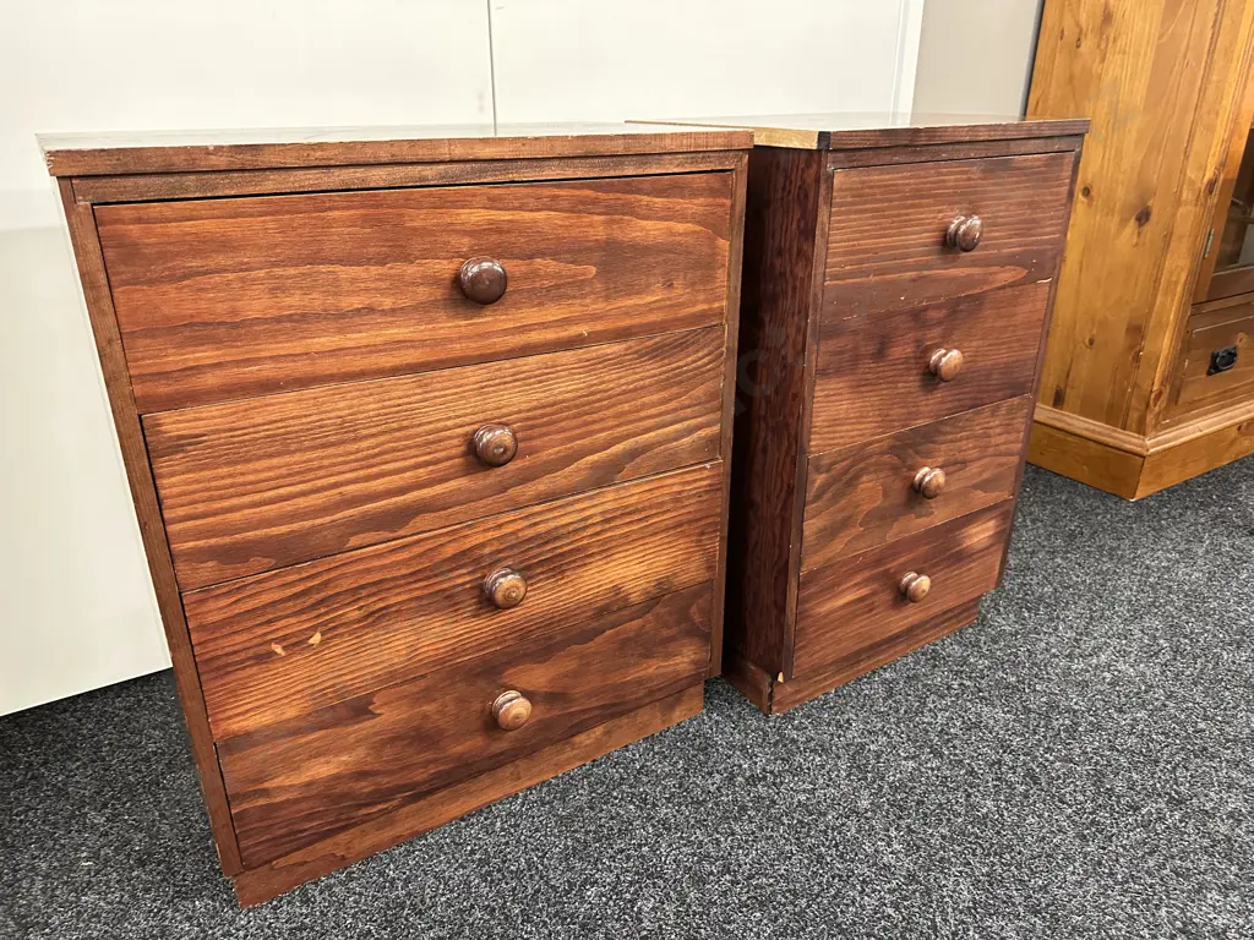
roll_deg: +0.8
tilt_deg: -22.8
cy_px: 470
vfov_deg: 56.8
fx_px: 869
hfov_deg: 71.6
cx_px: 627
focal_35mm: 24
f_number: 1.78
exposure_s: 1/50
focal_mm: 6.86
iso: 500
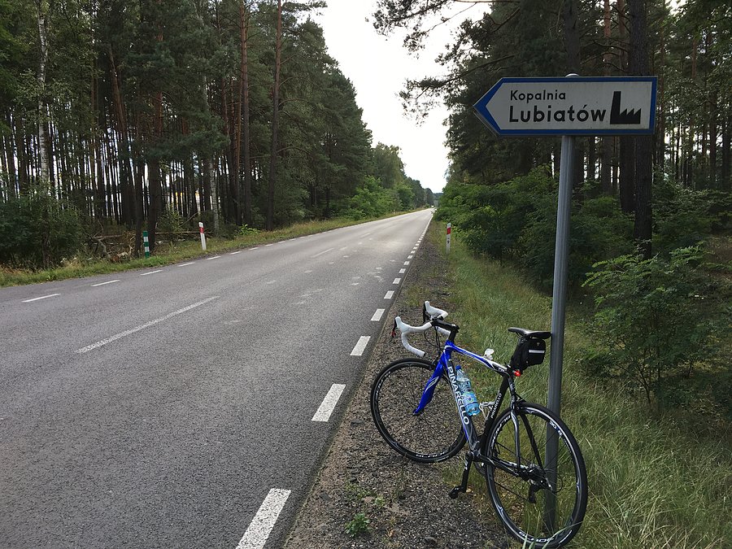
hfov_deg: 61.7
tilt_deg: -6.5
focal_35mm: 29
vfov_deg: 48.2
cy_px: 274
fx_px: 613
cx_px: 366
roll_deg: -0.7
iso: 25
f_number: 2.2
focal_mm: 4.15
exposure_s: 1/394
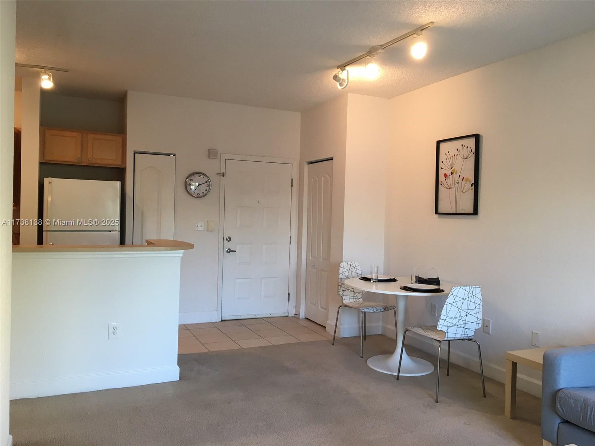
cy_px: 223
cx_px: 298
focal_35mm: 29
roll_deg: -1.7
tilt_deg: -1.2
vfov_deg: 48.2
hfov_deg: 61.7
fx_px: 498
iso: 50
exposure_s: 1/30
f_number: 2.2
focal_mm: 4.15
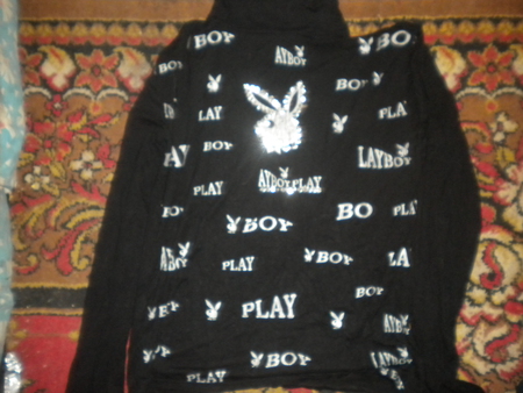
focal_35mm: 35
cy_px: 196
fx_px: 529
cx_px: 262
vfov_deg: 40.7
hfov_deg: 52.6
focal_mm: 6.3
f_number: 3.1
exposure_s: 1/30
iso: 400
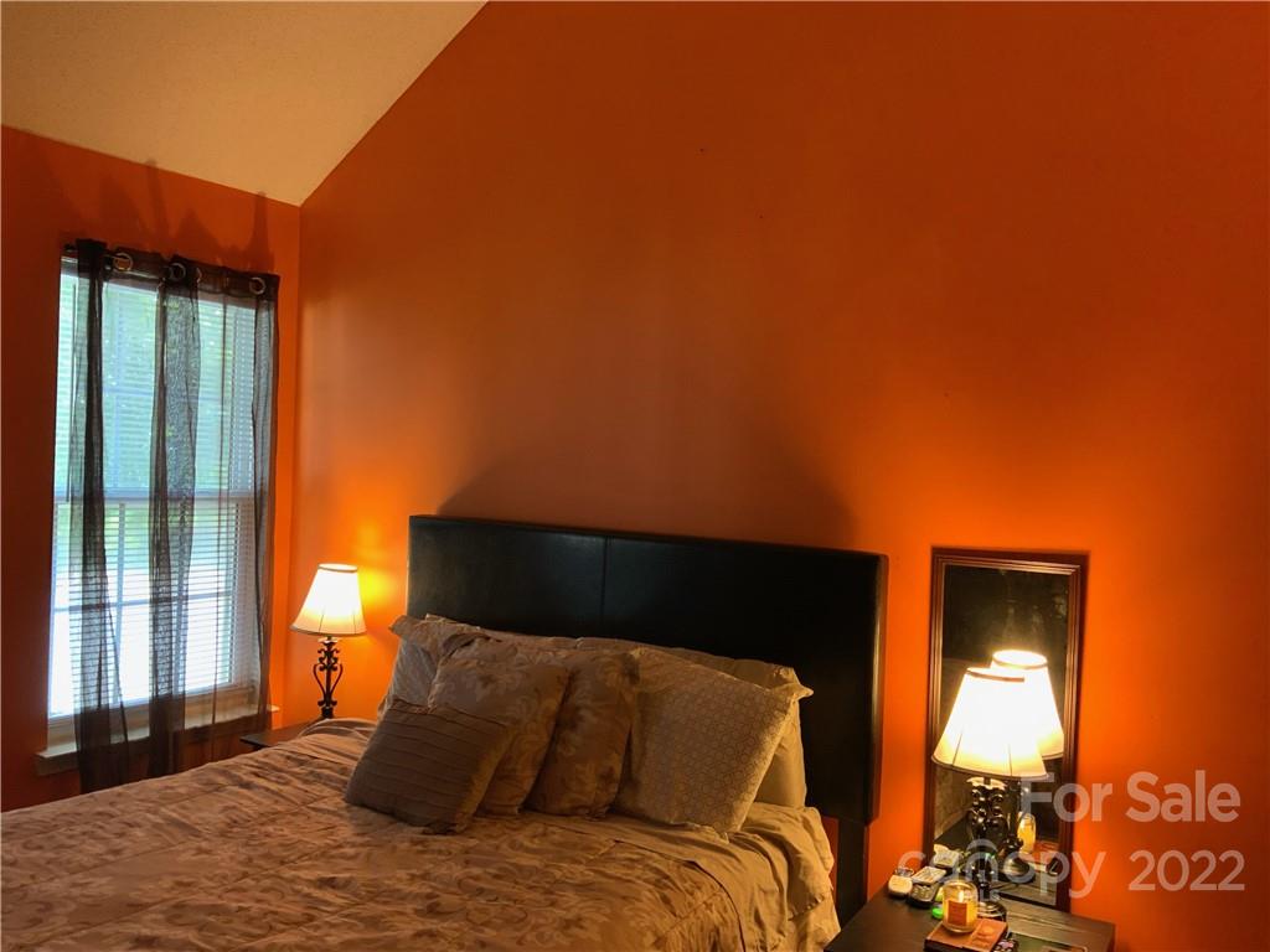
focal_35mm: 29
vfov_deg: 48.2
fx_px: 1064
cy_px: 476
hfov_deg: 61.7
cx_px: 635
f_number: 1.8
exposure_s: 1/60
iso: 160
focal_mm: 3
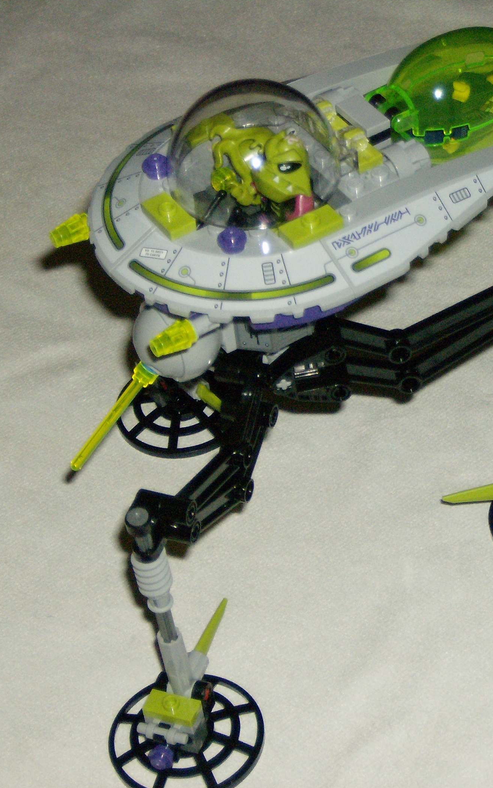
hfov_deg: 13.2
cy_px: 393
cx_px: 390
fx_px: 2128
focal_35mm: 99
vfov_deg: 21.0
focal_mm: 11.6
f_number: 3.7
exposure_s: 1/91.3
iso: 200
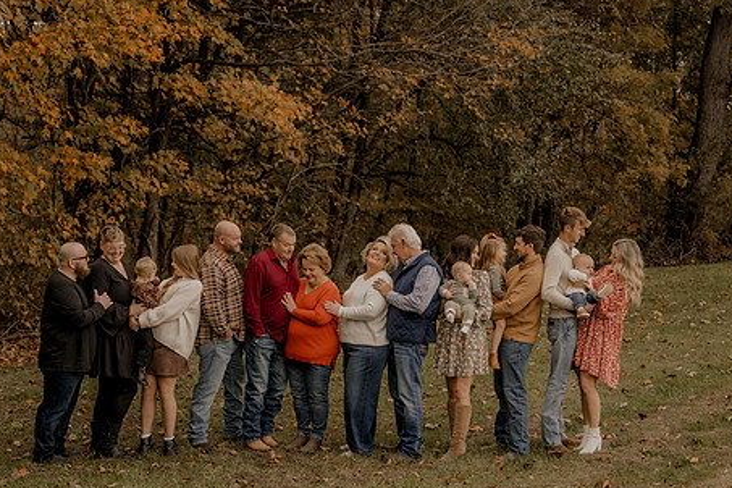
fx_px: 1484
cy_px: 303
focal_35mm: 73
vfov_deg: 18.6
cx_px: 339
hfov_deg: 27.7
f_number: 2.8
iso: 250
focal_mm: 57
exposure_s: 1/125
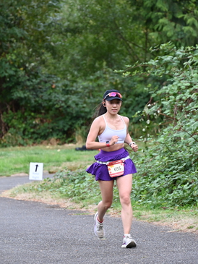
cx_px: 95
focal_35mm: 290
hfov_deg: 5.1
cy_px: 132
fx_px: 2210
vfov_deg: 6.8
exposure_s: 1/250
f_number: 6.3
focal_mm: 200
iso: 720
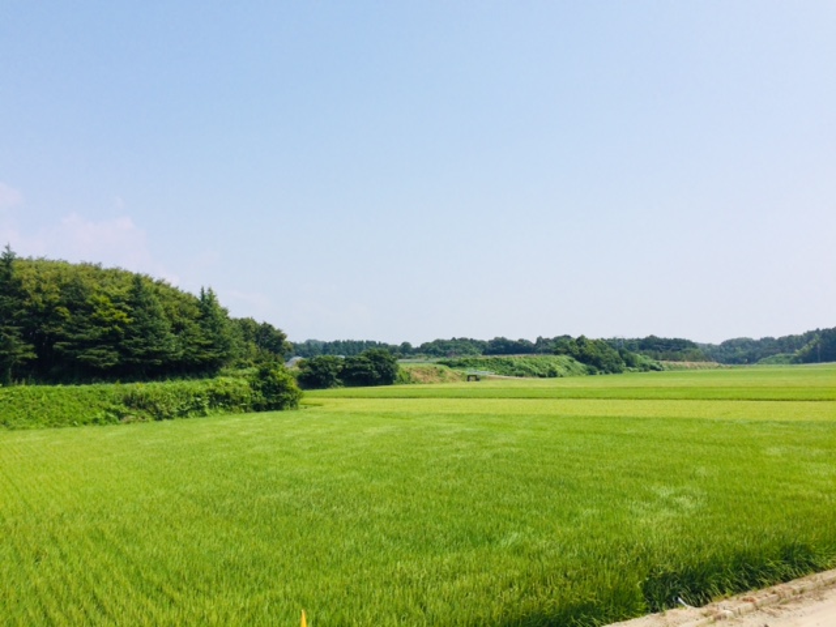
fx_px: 700
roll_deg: +0.9
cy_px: 314
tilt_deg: +1.3
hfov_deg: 61.7
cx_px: 418
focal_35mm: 29
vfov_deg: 48.2
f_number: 2.2
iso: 32
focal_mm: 4.15
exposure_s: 1/2933
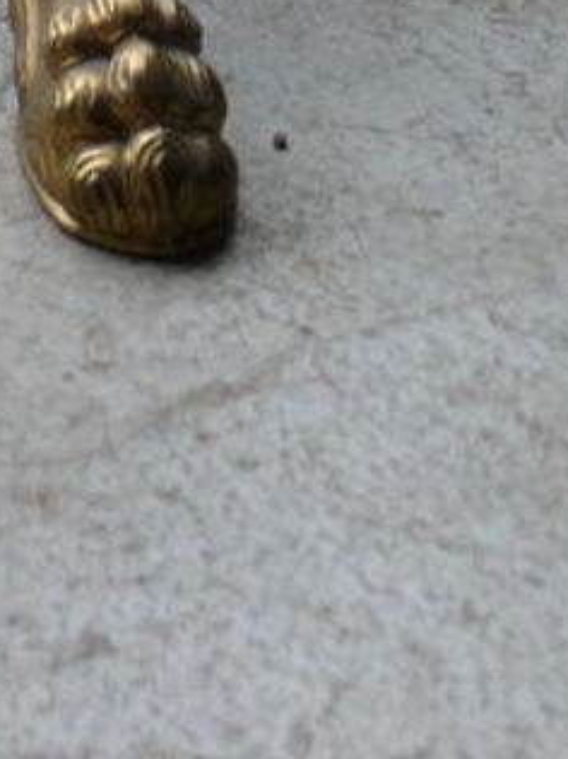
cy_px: -526
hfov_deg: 6.2
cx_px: -274
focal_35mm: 237
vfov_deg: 8.1
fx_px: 5189
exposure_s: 1/125
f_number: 3.2
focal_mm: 11.8
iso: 100
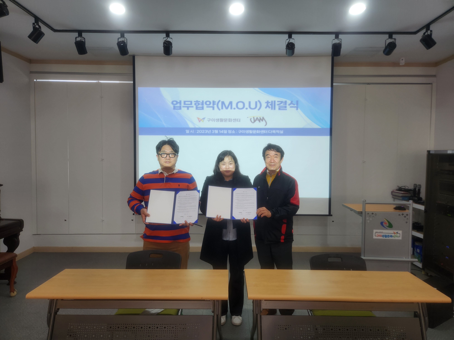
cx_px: 227
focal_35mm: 23
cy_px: 170
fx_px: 302
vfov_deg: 58.9
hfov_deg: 73.9
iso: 80
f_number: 1.8
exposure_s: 1/120
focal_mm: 5.4
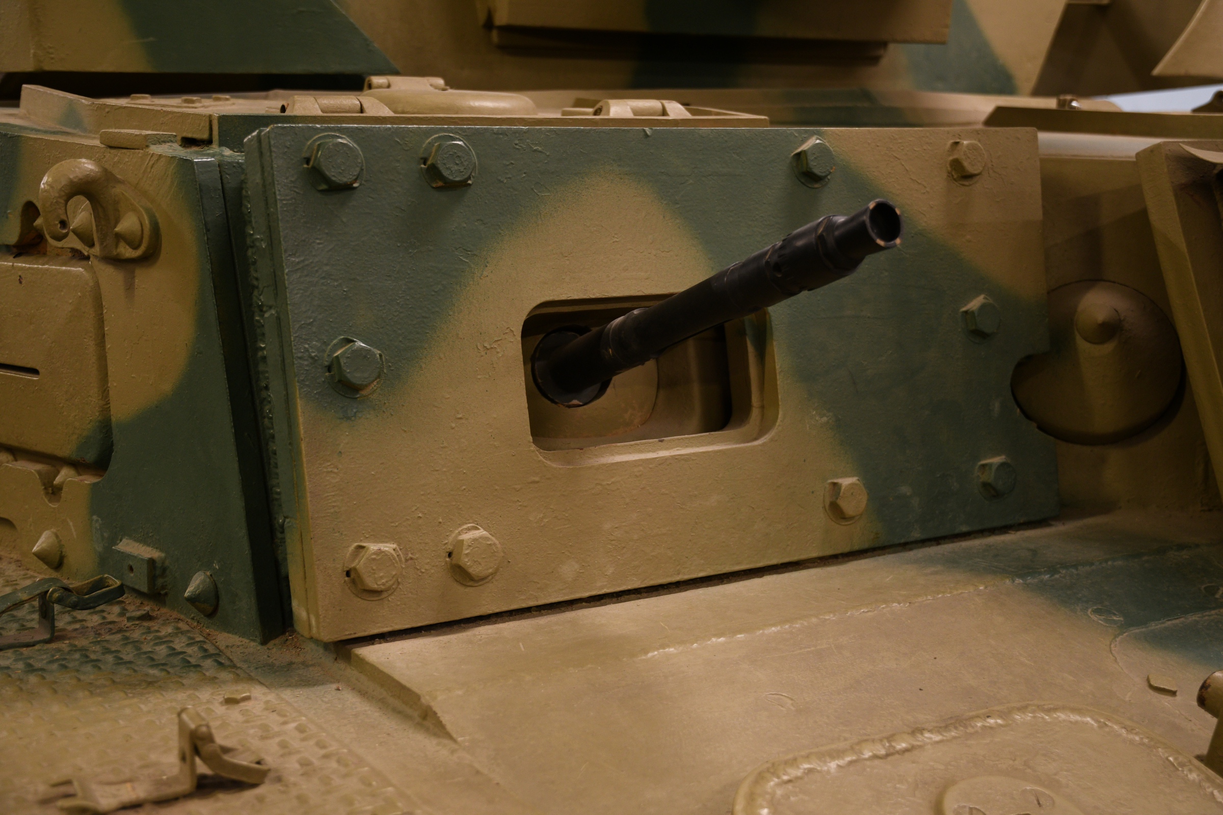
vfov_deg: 29.2
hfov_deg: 42.7
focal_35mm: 46
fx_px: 1563
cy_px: 408
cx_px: 612
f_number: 3.2
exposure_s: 1/25
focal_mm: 31
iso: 500
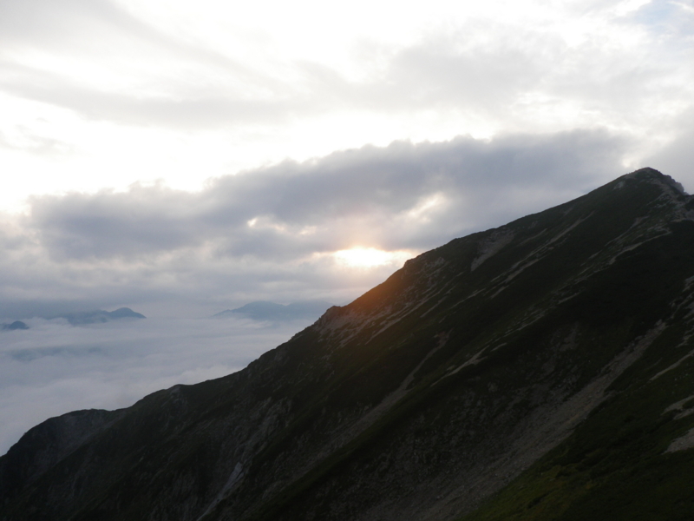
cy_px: 260
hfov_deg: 52.6
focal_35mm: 35
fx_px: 702
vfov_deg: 40.7
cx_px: 347
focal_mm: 6.2
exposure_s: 1/100
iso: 64
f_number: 3.8
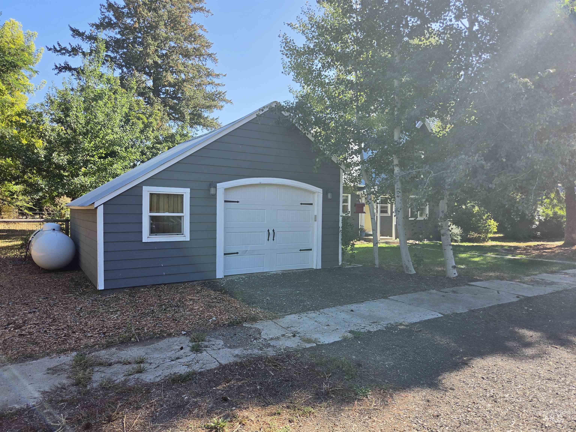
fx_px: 383
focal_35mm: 23
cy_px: 216
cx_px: 288
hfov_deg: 73.9
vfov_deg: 58.9
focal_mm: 5.4
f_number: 1.8
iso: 80
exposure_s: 1/2077
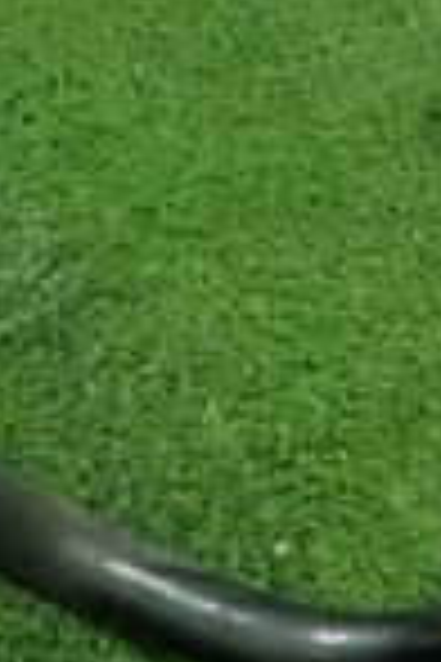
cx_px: 112
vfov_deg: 15.4
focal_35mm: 127
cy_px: 860
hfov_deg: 10.8
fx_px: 2333
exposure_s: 1/30
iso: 1000
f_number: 2.3
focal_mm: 5.4
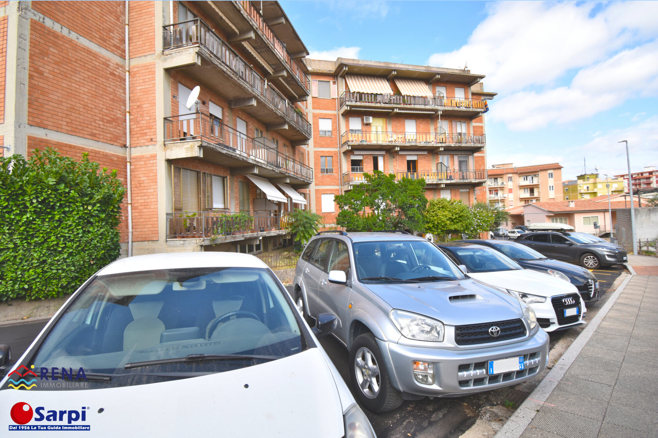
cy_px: 219
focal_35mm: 17
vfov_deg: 69.6
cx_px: 329
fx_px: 315
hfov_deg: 92.4
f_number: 4.8
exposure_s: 1/250
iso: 100
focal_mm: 11.5
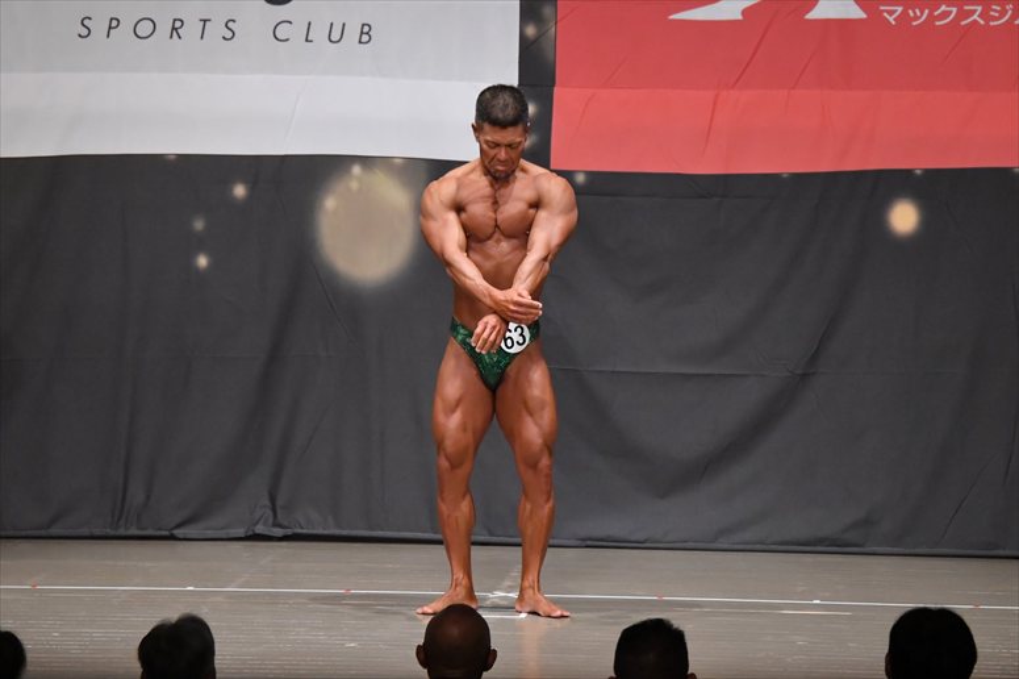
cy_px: 340
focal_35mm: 202
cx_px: 510
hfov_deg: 10.2
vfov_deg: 6.8
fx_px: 5715
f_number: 5.6
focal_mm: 135
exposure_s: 1/400
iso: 6400
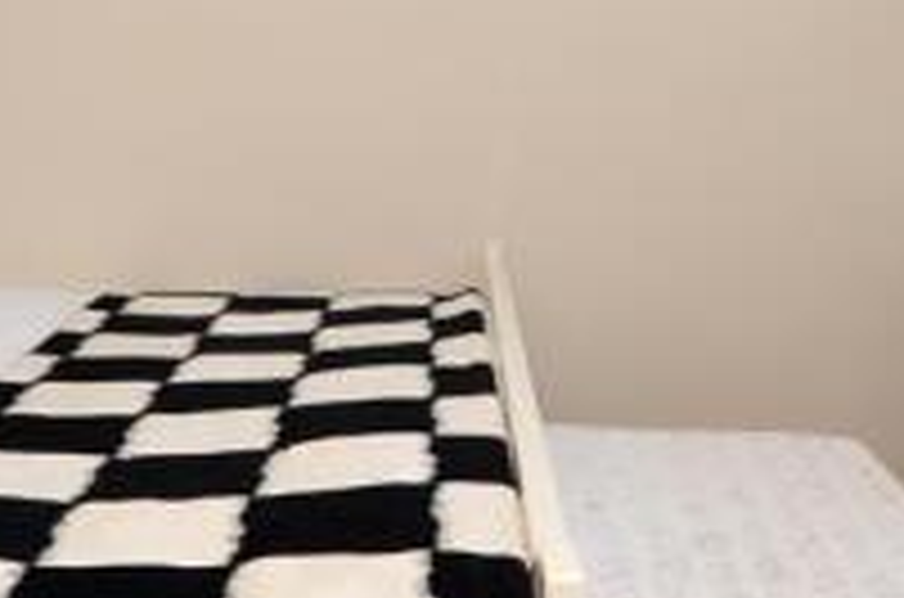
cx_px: 310
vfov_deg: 25.9
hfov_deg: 40.0
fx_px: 1228
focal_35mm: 49
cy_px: -9
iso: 400
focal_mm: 10
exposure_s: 1/6
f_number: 13
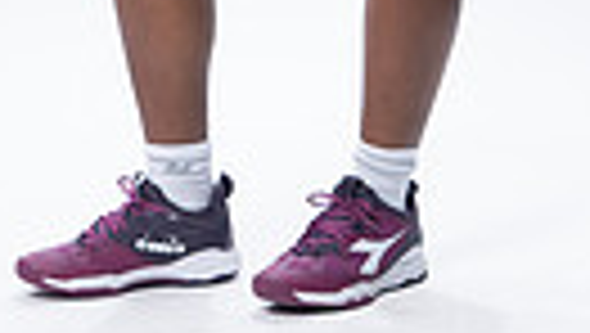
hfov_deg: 7.5
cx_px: 144
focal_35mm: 288
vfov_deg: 4.1
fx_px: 4510
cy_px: -572
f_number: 5.6
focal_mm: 80
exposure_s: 1/250
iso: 200
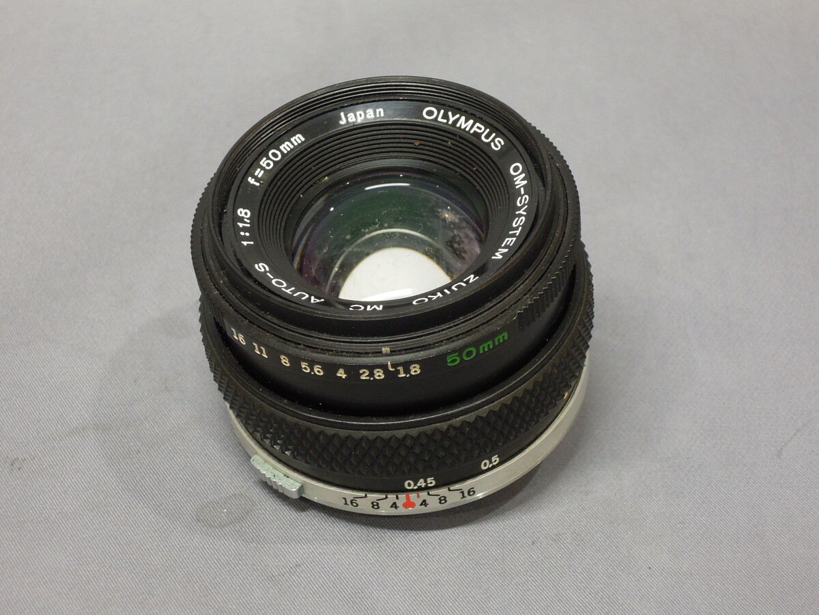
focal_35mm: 85
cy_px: 308
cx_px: 410
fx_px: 2011
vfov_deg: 17.4
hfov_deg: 23.0
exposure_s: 1/25
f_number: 4.5
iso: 400
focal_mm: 15.2
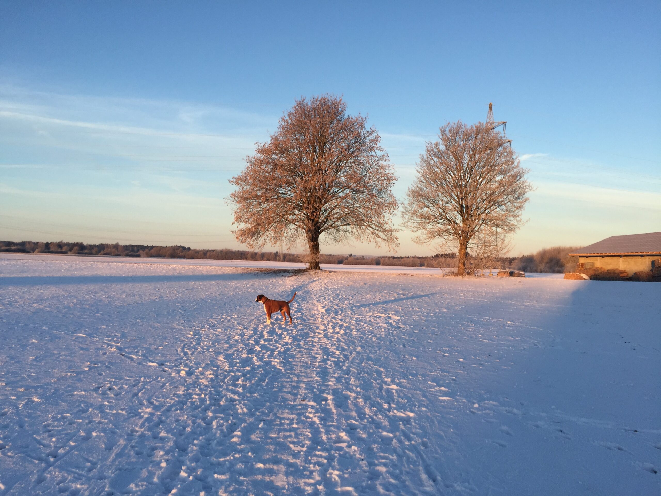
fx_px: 554
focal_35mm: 29
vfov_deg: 48.2
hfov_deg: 61.7
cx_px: 330
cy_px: 248
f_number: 2.2
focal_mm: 4.15
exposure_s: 1/557
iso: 32
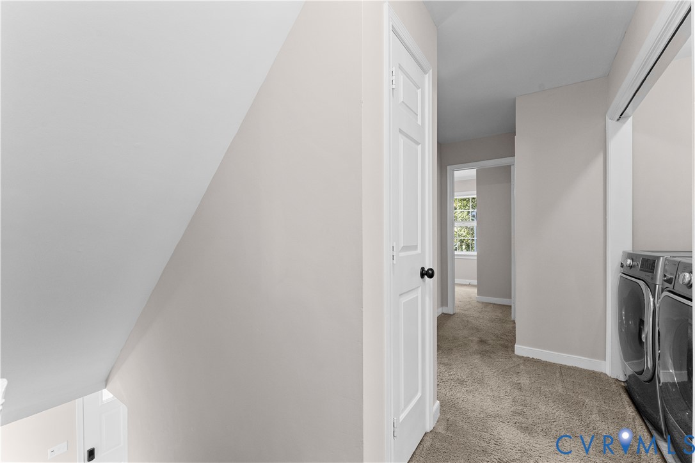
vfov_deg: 77.7
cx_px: 348
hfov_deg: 100.8
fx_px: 288
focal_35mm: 15
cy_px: 232
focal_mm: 14.9
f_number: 9
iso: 1600
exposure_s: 1/10
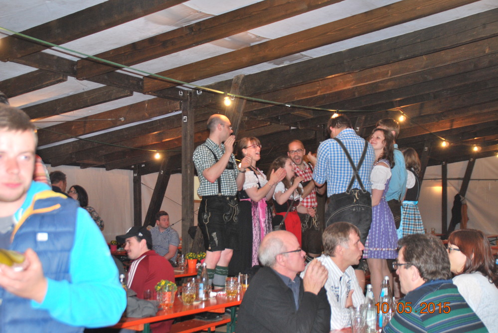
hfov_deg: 37.8
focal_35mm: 52
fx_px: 727
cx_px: 249
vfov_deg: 25.8
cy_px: 166
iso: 360
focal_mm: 35
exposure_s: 1/60
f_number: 4.2
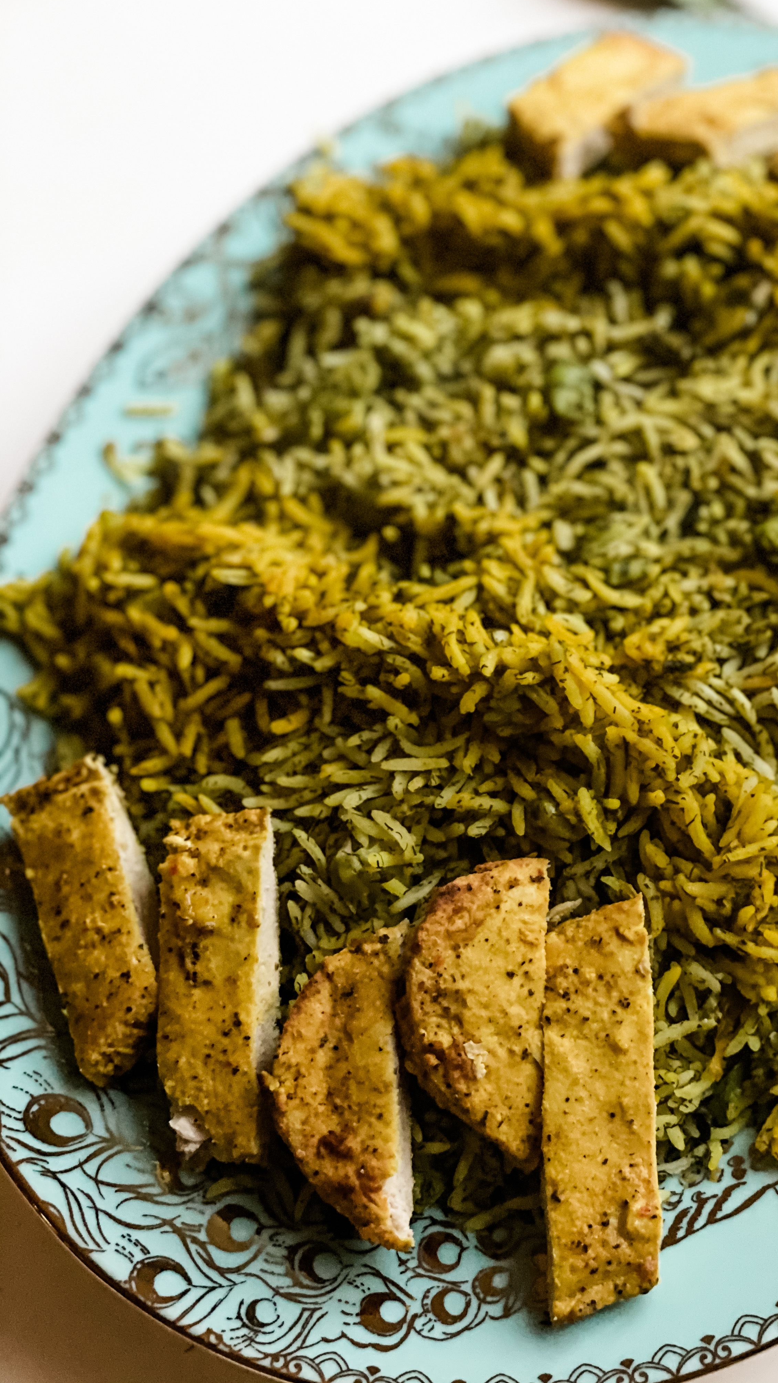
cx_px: 521
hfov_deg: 21.0
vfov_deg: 36.6
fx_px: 2090
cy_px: 691
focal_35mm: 57
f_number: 2
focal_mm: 6
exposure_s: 1/15
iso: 640
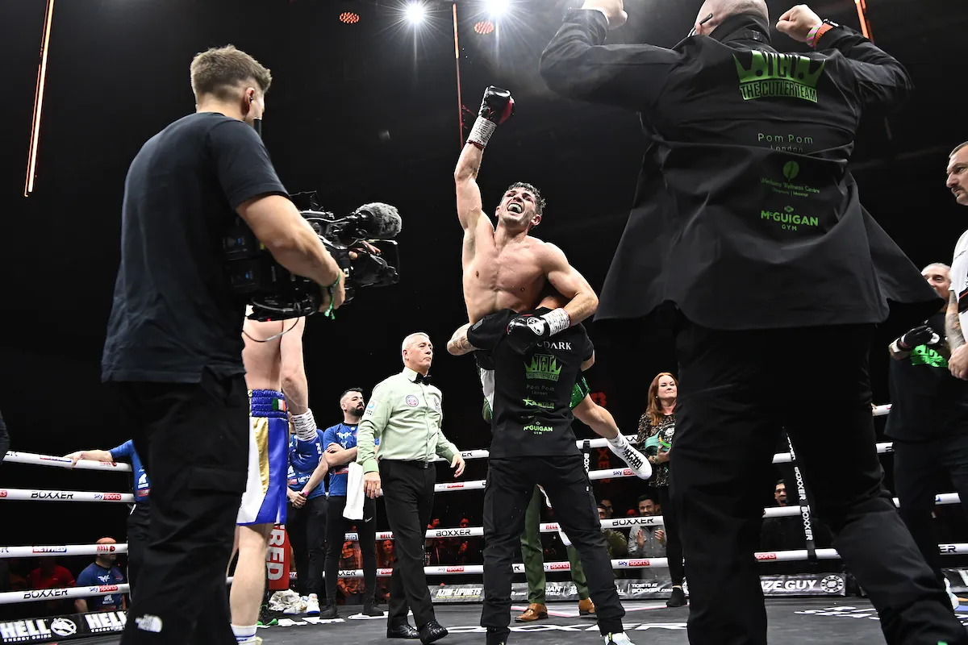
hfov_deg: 61.9
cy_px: 322
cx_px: 484
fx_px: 807
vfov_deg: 43.6
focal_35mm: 30
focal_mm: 30
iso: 4000
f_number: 4
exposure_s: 1/800
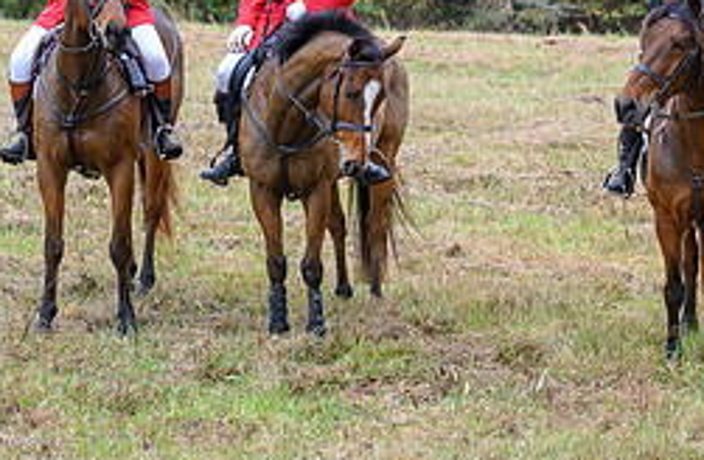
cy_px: 19
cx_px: 622
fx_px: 4198
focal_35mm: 216
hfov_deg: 9.5
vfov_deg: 6.3
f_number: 4
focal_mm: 85
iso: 250
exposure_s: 1/160
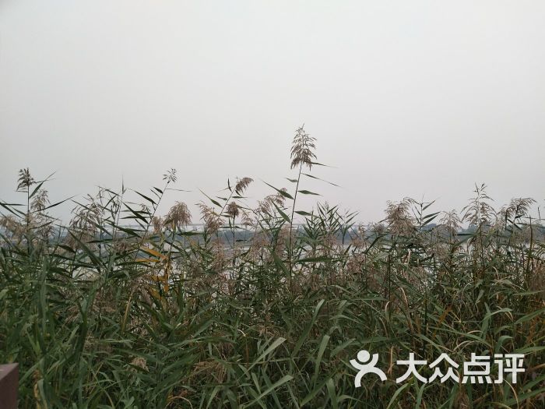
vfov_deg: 53.1
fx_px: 409
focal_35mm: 26
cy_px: 204
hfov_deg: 67.3
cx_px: 272
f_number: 2
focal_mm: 3.88
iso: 50
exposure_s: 1/526
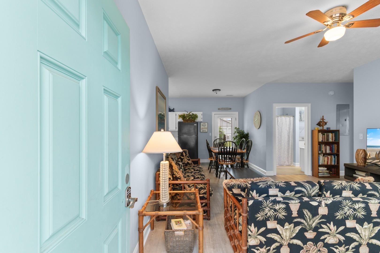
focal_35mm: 15
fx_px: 158
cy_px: 126
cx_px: 190
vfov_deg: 77.3
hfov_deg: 100.4
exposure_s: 1/3
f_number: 4.5
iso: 100
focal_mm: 10
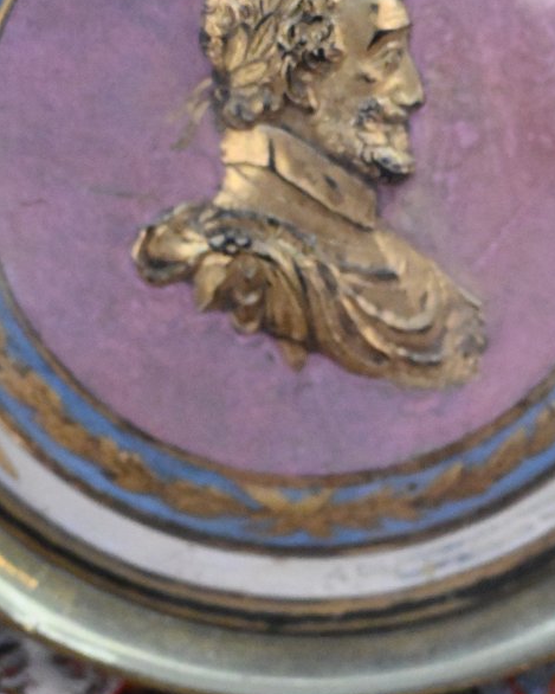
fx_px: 2484
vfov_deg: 15.9
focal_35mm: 121
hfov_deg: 12.7
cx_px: 321
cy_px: 375
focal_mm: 42
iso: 12800
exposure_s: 1/4000
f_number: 6.3
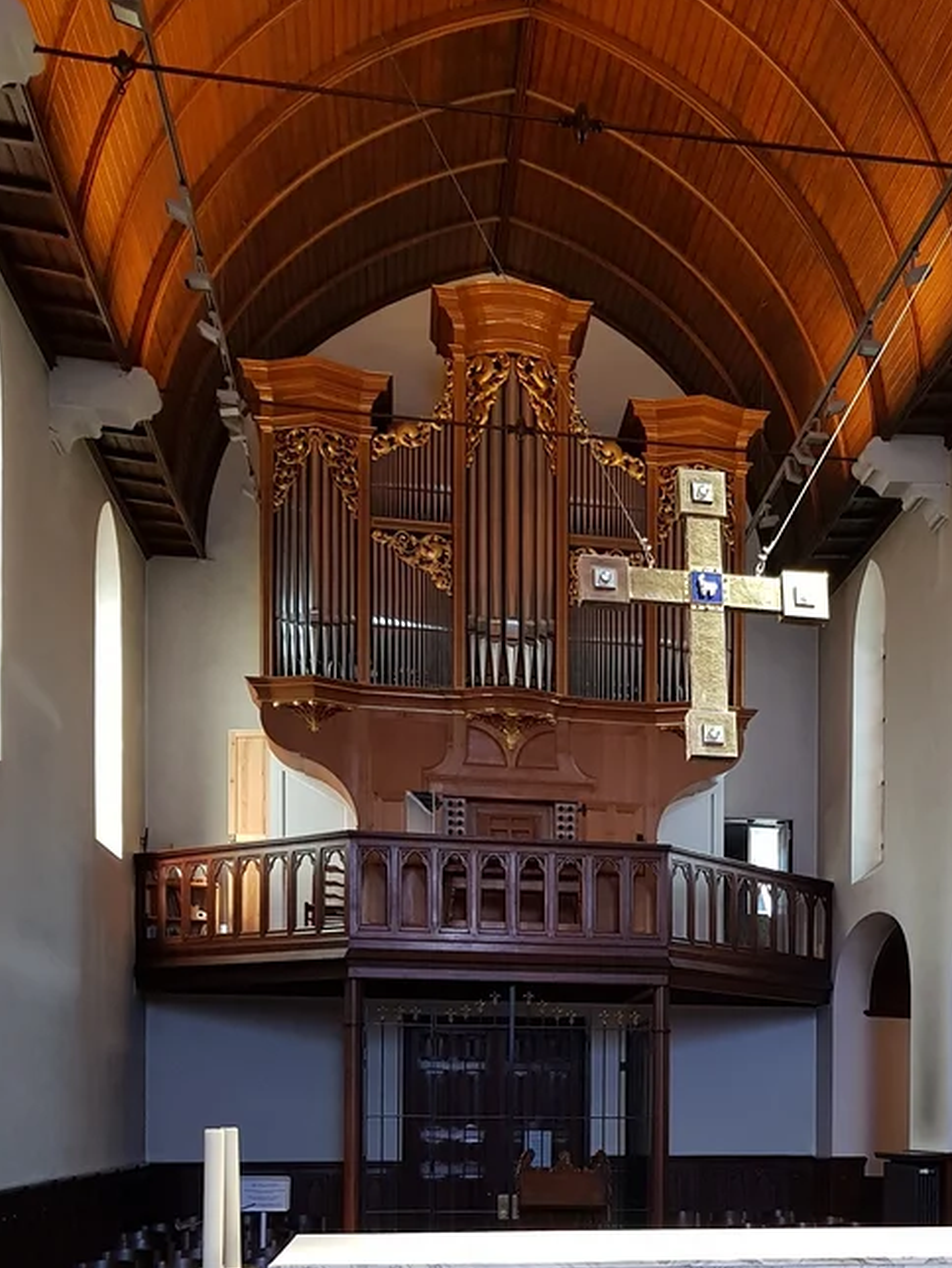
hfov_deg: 32.6
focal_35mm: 43
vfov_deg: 42.4
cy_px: 964
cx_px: 779
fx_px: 1576
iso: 200
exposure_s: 1/25
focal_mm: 4.3
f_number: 1.7
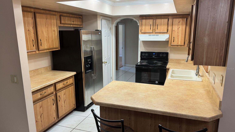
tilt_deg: -12.0
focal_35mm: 27
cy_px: 68
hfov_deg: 69.8
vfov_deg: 42.9
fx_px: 168
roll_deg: -0.2
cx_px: 119
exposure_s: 1/60
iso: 160
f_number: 1.78
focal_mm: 6.76
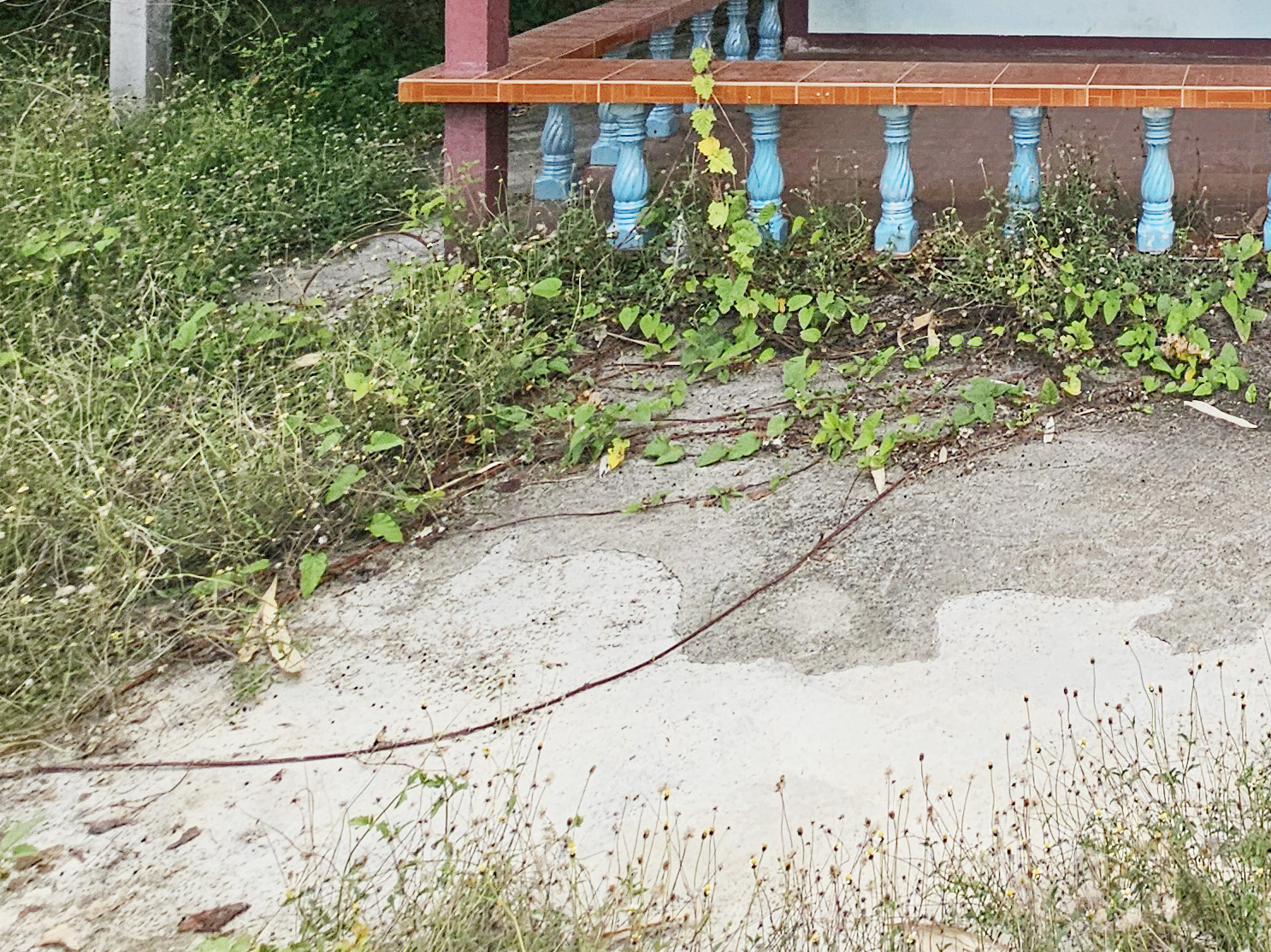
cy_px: -183
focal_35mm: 35
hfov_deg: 42.9
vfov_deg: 33.4
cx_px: 1351
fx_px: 1285
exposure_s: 1/2797
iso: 50
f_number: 2.2
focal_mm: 2.2
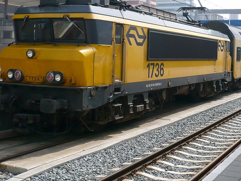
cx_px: 152
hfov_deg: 33.1
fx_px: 404
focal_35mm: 58
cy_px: 40
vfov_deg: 24.9
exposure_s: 1/200
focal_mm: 5.8
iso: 100
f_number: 8
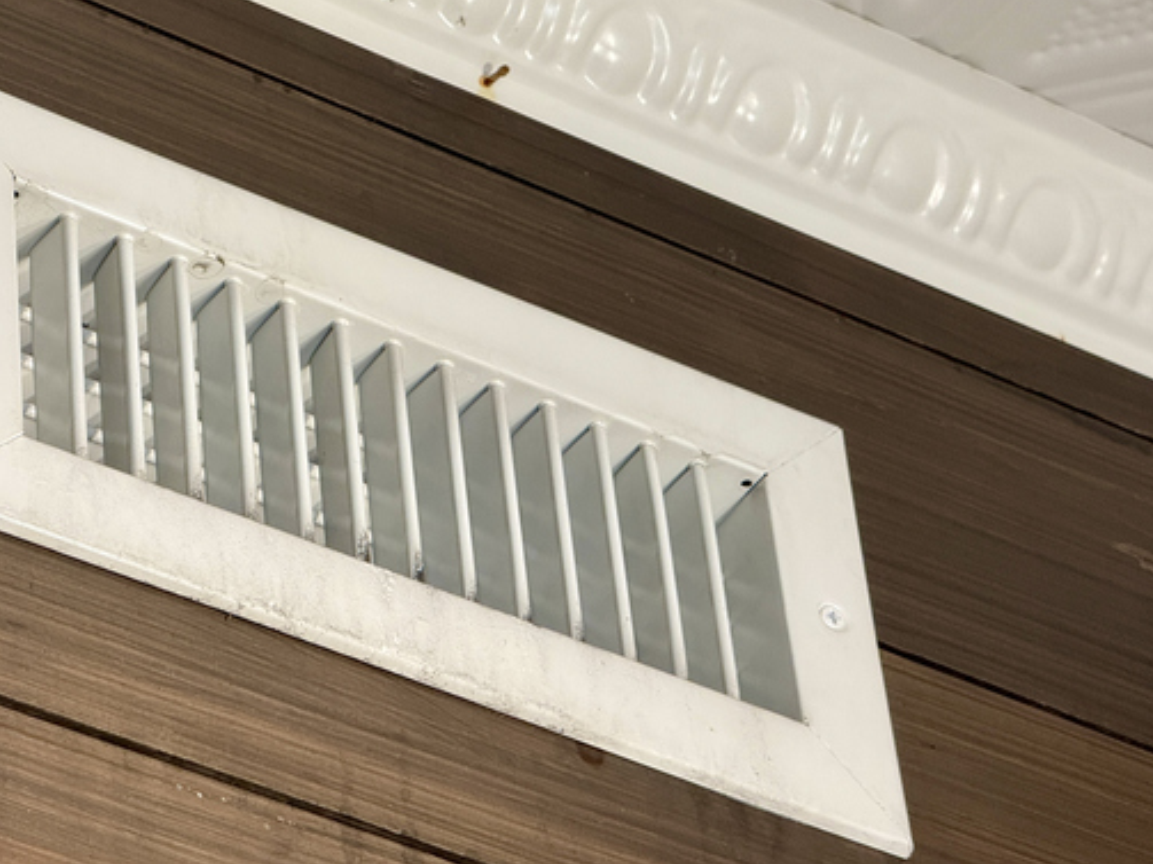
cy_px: 445
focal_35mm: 163
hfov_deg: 12.1
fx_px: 5428
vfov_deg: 9.1
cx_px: 425
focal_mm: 15.66
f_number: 2.8
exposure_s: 1/60
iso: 200
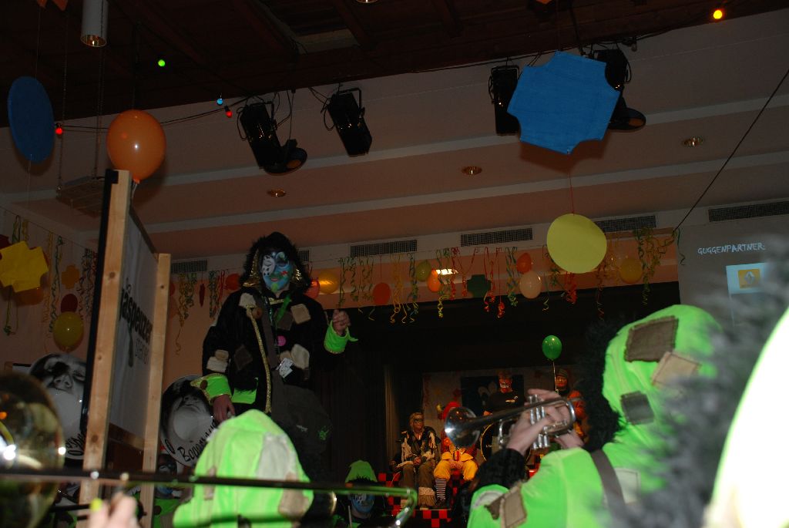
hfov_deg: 46.4
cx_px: 394
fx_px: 921
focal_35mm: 42
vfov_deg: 32.0
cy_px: 264
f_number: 4
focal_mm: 28
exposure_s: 1/60
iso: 200
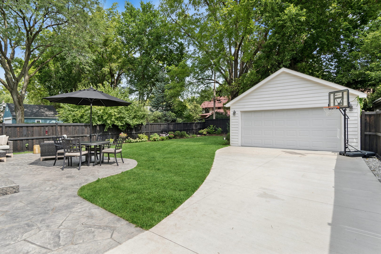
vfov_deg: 67.4
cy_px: 127
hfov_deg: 90.0
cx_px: 190
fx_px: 190
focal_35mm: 18
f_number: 8
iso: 250
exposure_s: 1/500
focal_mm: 12
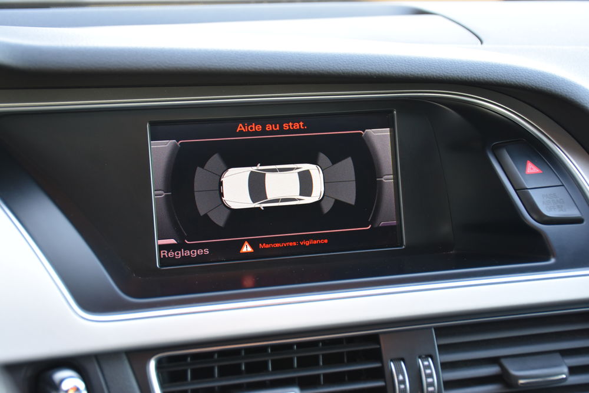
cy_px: 196
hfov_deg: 35.0
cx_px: 294
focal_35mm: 57
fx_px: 933
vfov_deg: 23.8
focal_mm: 38
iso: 720
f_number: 4.2
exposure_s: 1/60
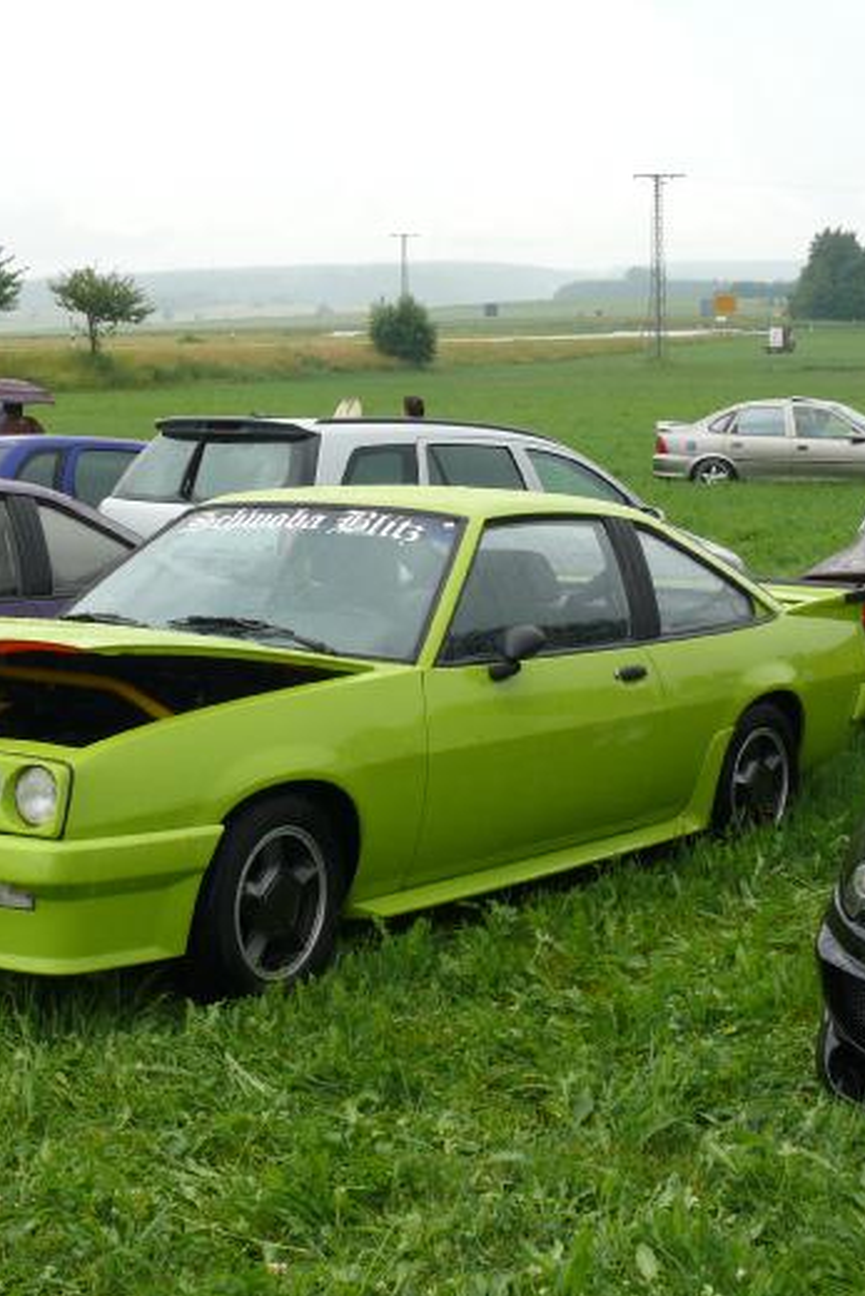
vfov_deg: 31.9
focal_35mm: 63
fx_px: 2269
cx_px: 170
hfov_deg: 21.3
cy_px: 652
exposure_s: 1/200
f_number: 5
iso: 100
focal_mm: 9.6
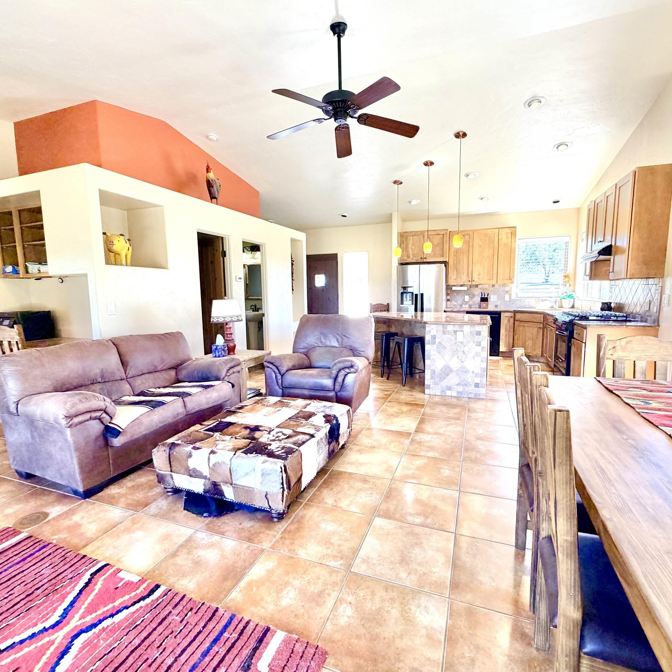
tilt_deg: -6.3
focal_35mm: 17
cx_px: 342
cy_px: 335
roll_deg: +0.4
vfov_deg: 84.0
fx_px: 373
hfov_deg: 84.0
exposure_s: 1/120
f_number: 2.2
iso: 200
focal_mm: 2.22
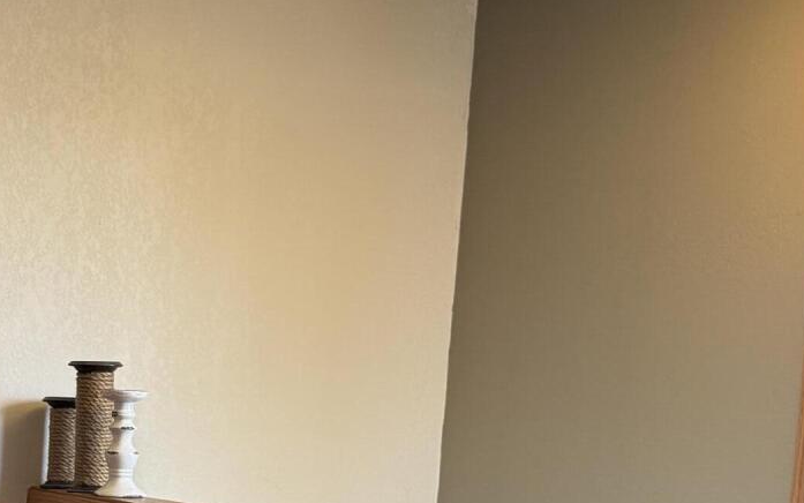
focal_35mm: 73
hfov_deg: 27.3
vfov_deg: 17.0
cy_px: 613
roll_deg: -2.8
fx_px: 1600
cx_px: 98
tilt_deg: -8.0
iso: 250
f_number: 1.78
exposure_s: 1/60
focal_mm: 6.76
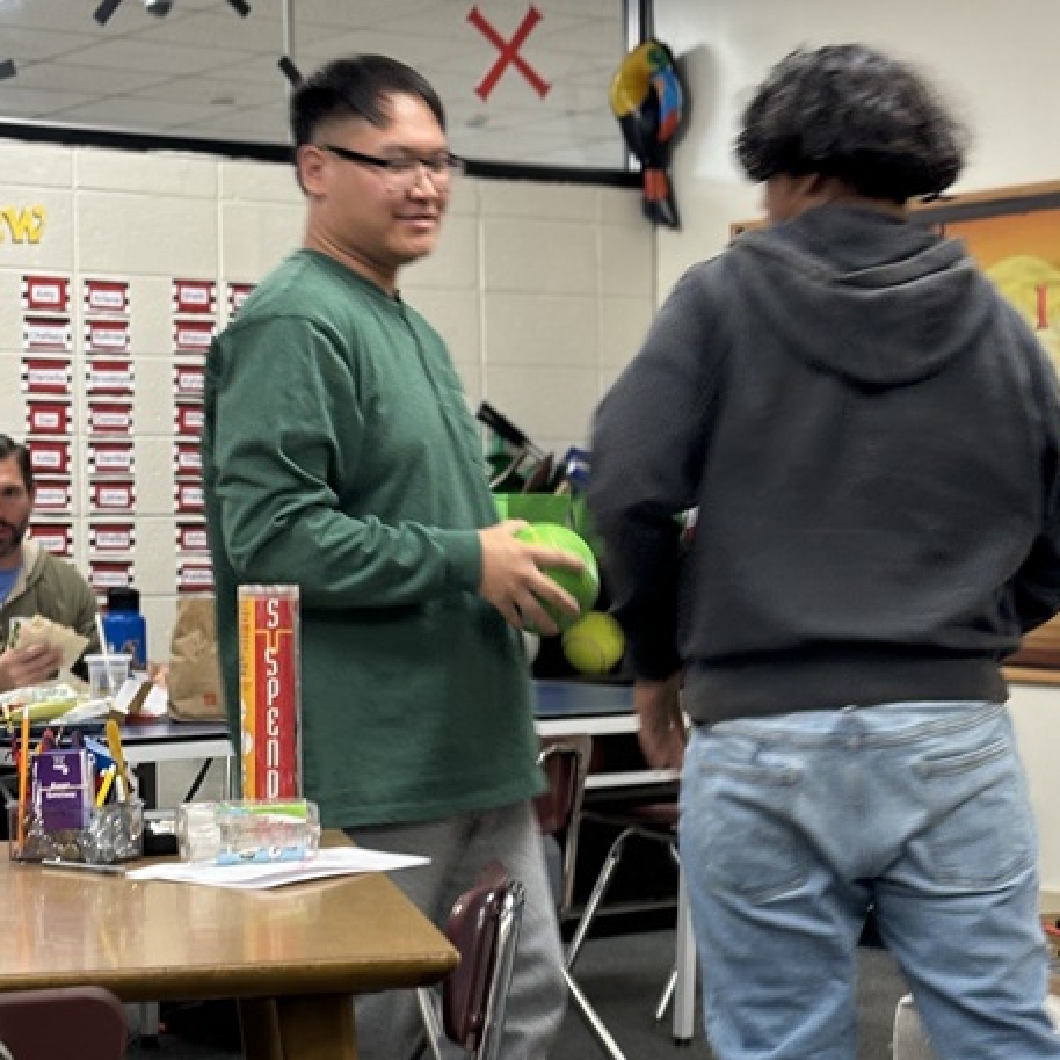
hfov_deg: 21.4
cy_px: 649
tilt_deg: +0.6
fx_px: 2806
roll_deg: +1.6
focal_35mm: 81
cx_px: 561
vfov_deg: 21.4
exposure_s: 1/60
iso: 125
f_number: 1.6
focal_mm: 5.96
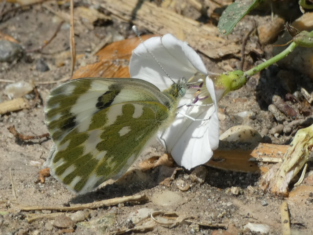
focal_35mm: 243
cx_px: 156
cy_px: 118
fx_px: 2198
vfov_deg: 6.1
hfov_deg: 8.1
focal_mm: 43.5
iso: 80
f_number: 5.5
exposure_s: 1/200
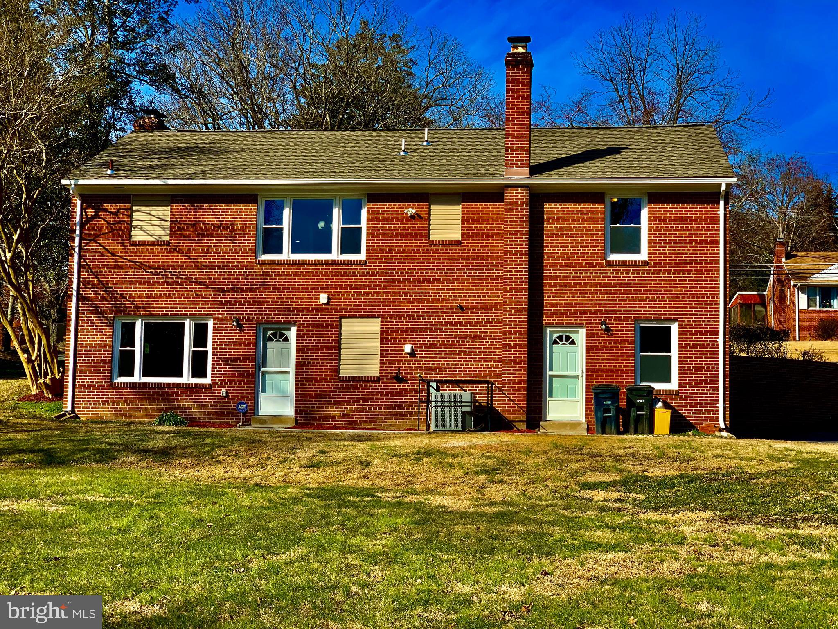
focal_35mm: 52
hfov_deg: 36.8
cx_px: 419
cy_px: 314
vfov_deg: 28.0
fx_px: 1259
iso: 16
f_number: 2.4
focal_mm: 6
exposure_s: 1/922
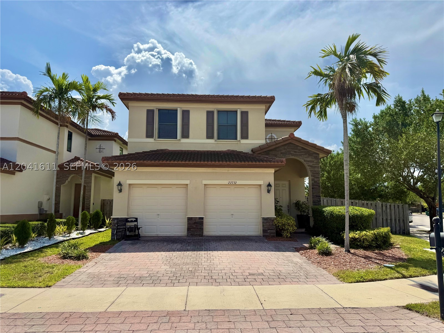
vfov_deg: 56.8
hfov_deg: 71.6
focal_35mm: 24
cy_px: 166
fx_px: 308
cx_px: 222
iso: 80
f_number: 1.78
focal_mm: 6.76
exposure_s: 1/10309
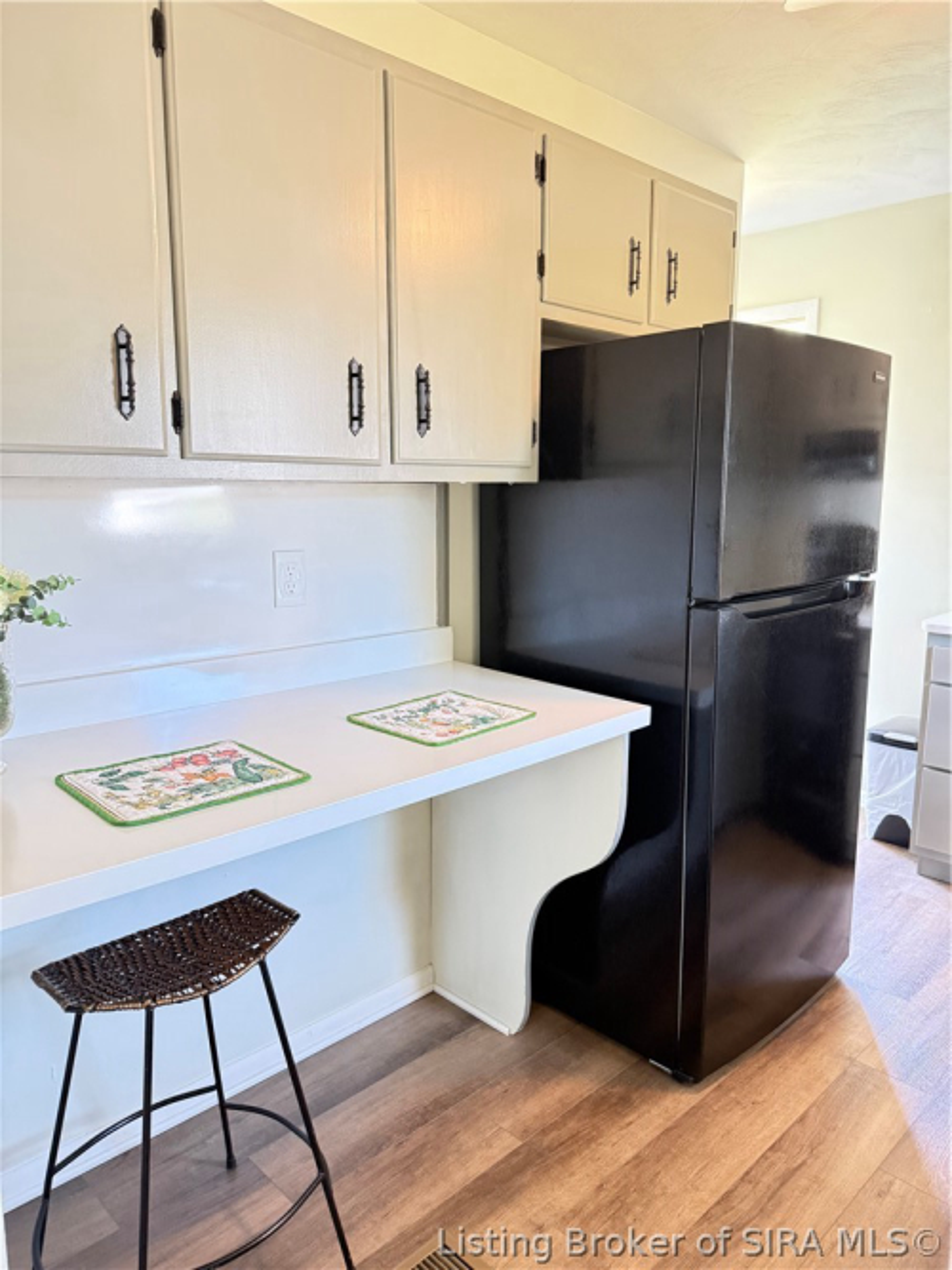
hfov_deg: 56.8
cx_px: 476
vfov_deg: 71.6
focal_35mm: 24
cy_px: 635
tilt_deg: -8.6
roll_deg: -1.1
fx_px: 880
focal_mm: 6.76
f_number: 1.78
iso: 800
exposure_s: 1/40
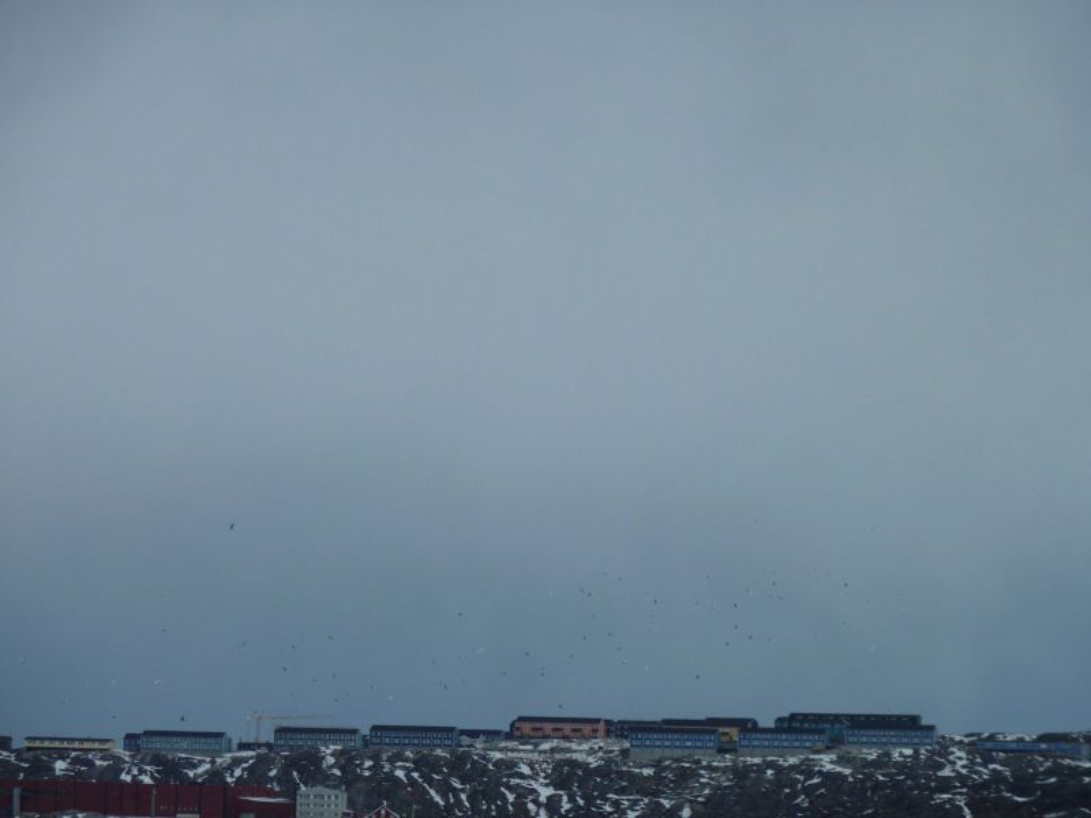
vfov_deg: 7.6
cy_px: 409
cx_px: 546
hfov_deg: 10.1
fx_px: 6177
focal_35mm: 196
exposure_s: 1/500
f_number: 5.6
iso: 80
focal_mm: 32.1
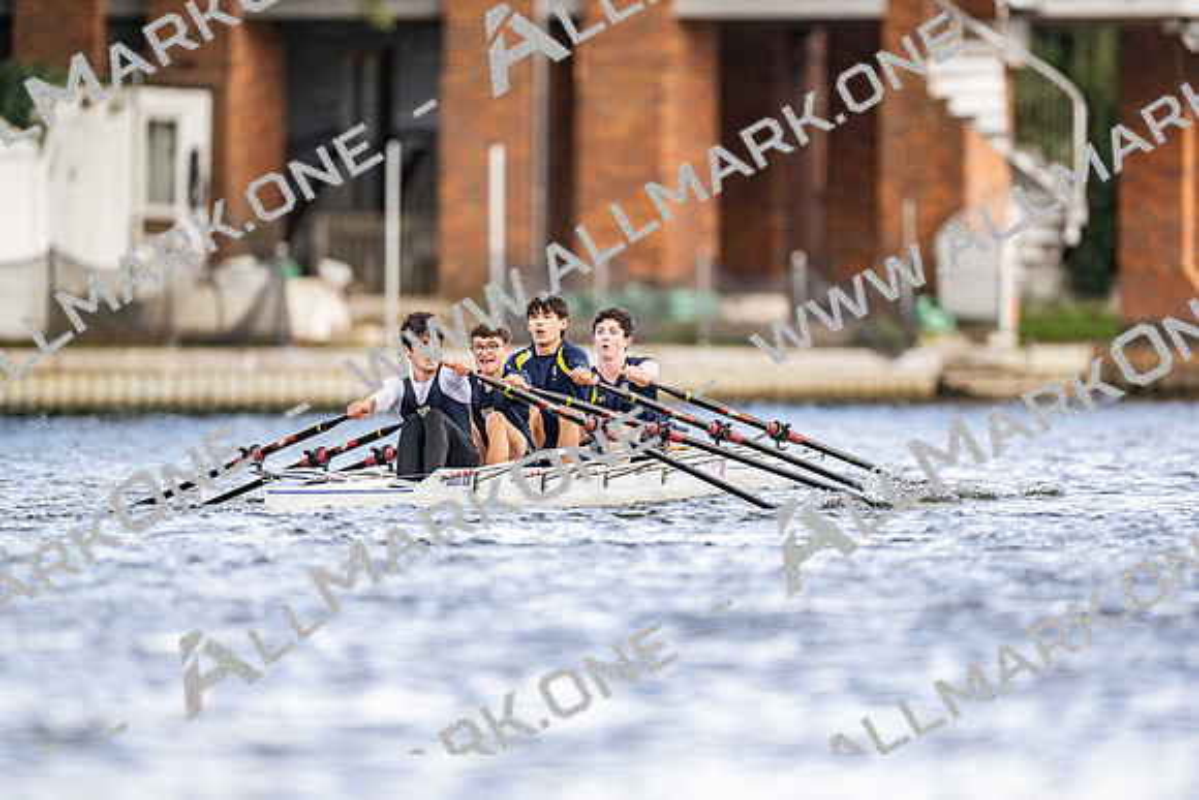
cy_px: 400
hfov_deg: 3.4
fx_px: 19997
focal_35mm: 600
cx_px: 600
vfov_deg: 2.3
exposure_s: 1/2500
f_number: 4
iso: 800
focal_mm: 600
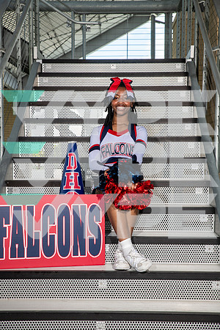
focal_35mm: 70
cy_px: 165
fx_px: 642
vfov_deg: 28.8
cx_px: 110
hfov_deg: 19.5
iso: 200
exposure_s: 1/320
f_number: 7.1
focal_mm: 70
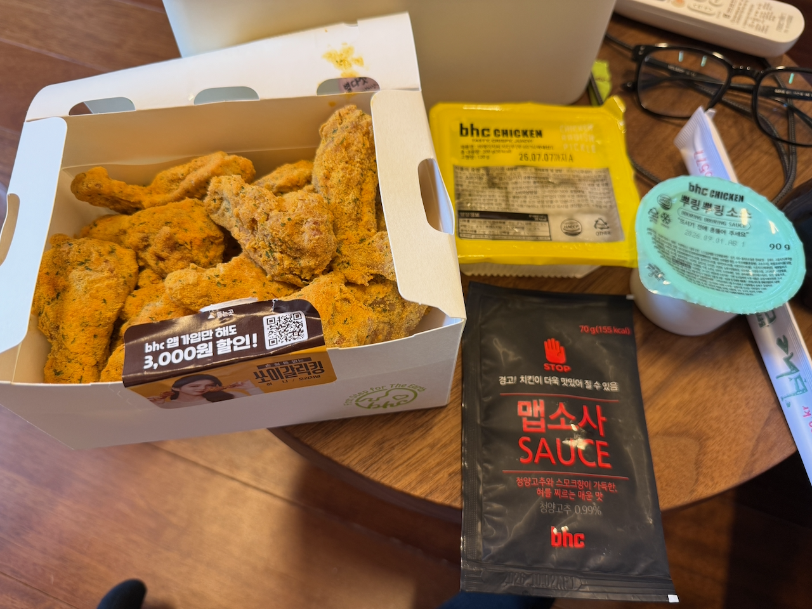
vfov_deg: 56.8
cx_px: 406
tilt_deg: -60.1
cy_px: 304
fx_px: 563
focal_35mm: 24
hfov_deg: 71.6
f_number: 1.78
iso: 125
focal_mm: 6.76
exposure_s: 1/60
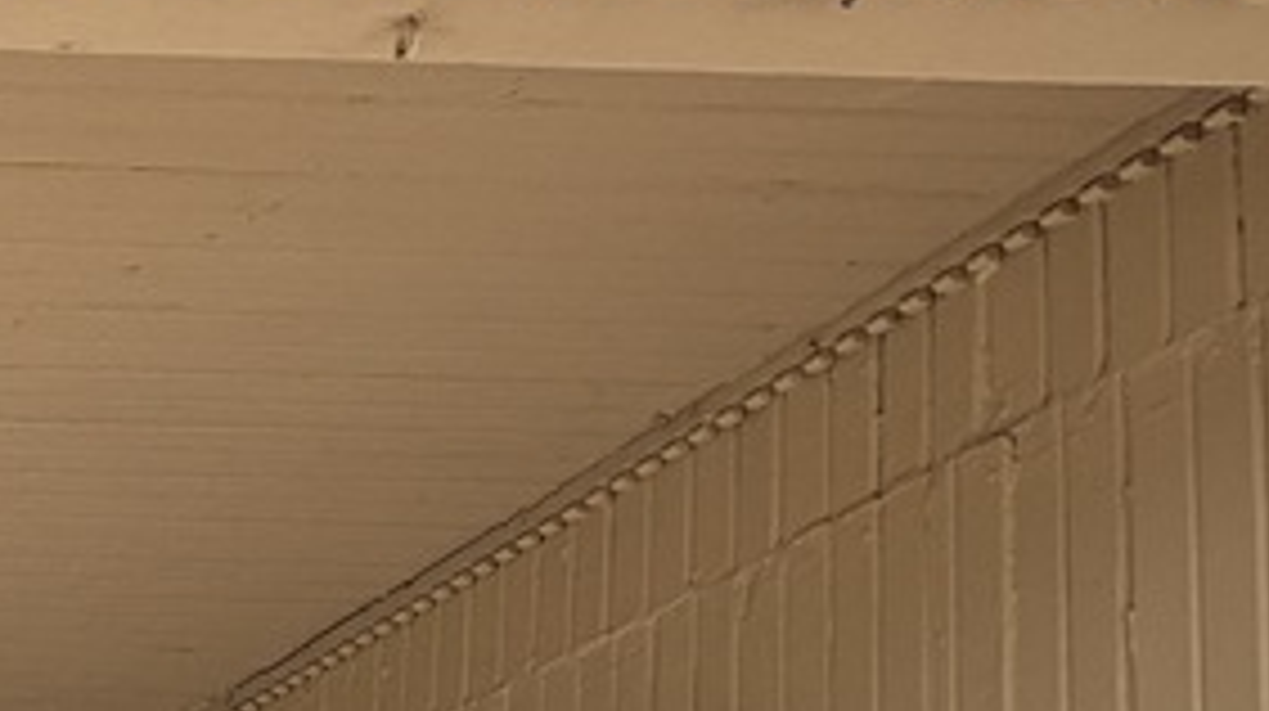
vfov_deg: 13.0
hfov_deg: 20.0
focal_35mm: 78
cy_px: 1503
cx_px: -994
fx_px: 2622
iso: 40
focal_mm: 2.22
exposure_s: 1/770
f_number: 2.2
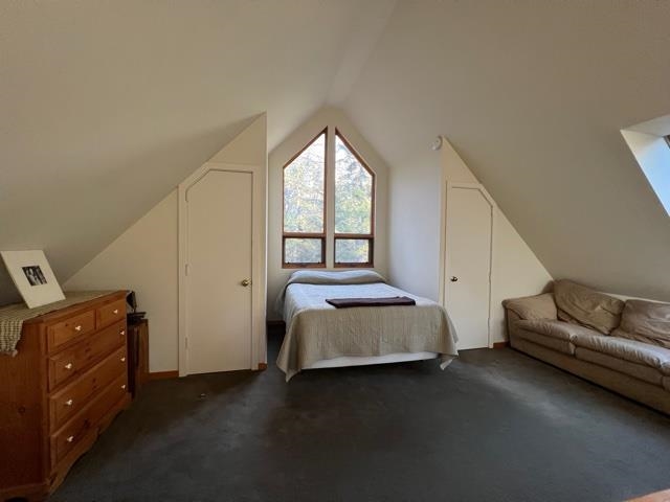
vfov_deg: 89.9
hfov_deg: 106.2
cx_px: 335
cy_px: 251
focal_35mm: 13
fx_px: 252
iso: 160
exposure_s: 1/60
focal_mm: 1.57
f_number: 1.8
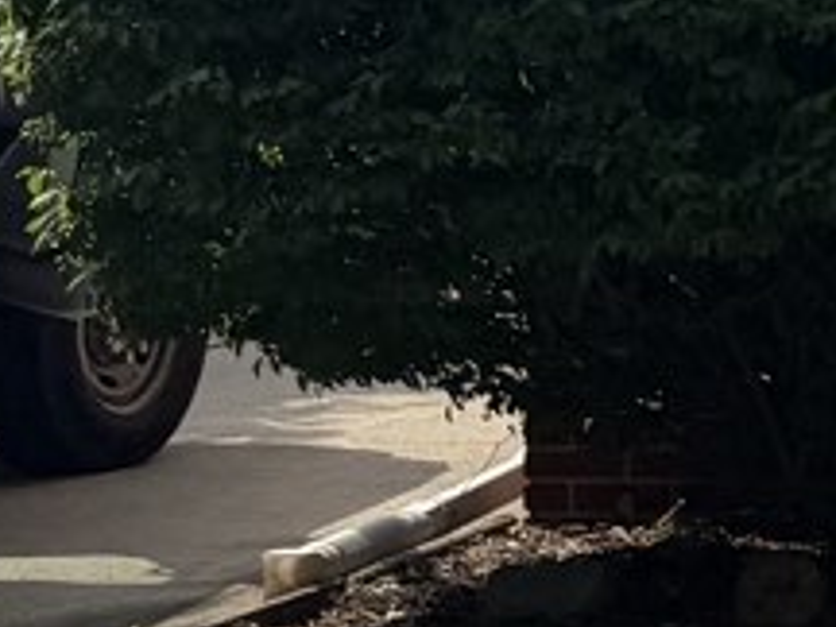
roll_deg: +0.5
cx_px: 2883
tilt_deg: +2.1
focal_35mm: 178
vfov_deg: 8.3
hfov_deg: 8.4
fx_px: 4299
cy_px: -101
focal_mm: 6.76
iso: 80
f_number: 1.78
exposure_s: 1/6711
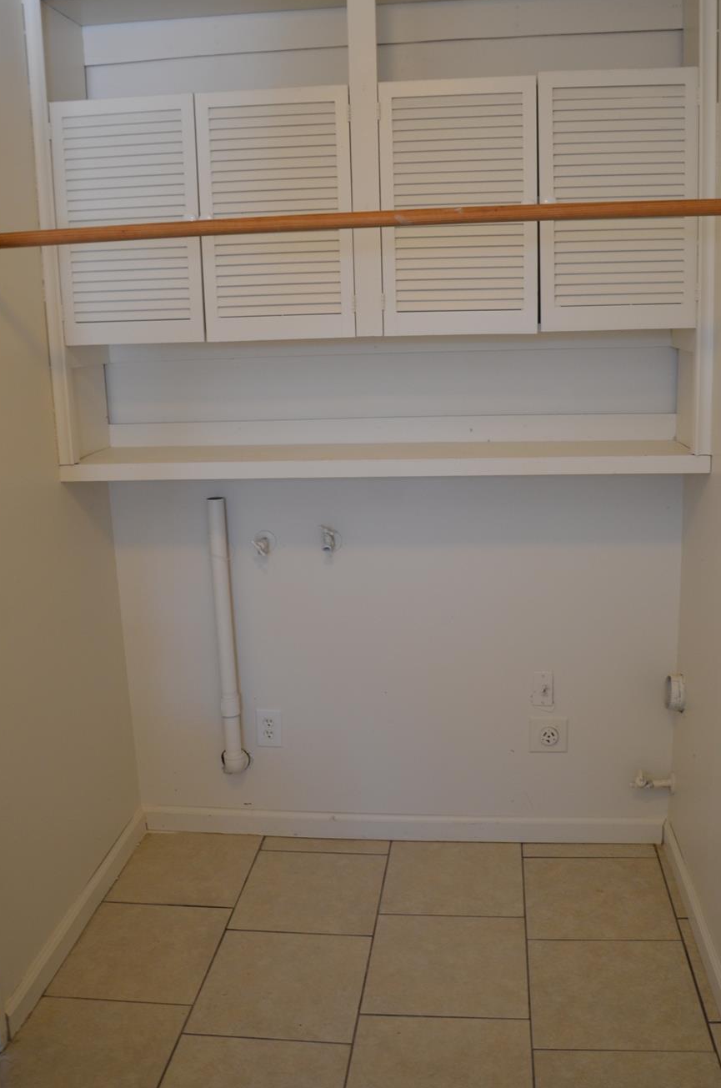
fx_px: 935
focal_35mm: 31
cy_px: 500
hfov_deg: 42.2
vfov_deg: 60.3
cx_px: 375
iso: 500
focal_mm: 18
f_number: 4
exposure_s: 1/60
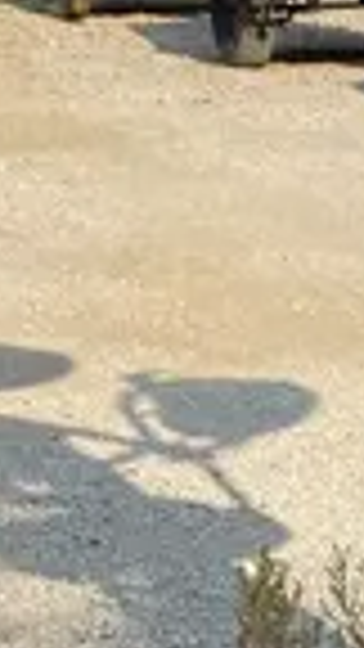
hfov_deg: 7.4
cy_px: 727
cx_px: 1092
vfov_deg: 14.5
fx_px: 2471
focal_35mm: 144
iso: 32
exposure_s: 1/1727
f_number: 1.8
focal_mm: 4.25
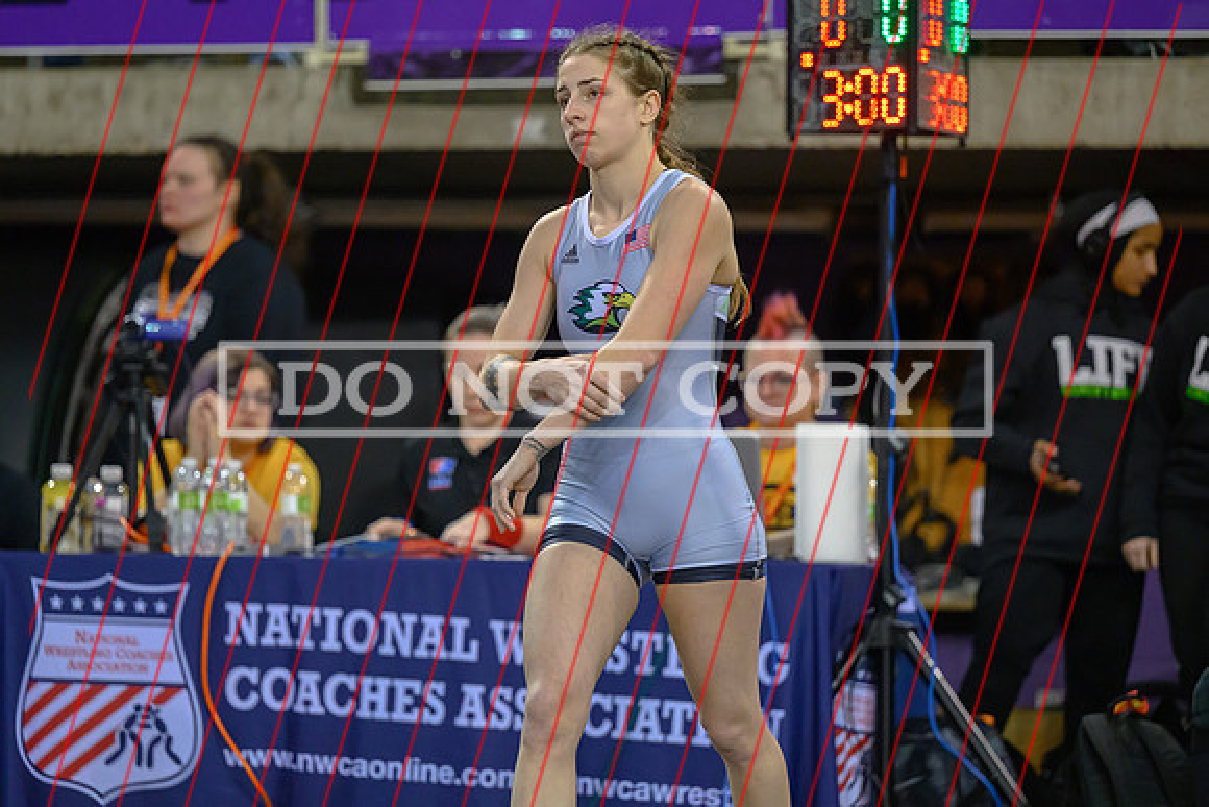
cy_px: 367
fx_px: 6116
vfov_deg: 7.5
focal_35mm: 182
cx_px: 579
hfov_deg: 11.3
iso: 5600
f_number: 2.8
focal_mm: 155
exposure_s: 1/800
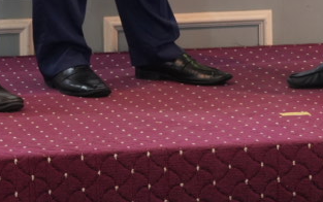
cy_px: -313
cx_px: 243
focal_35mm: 263
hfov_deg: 8.0
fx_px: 2316
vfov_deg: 4.8
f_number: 4
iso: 1250
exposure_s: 1/80
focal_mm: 50
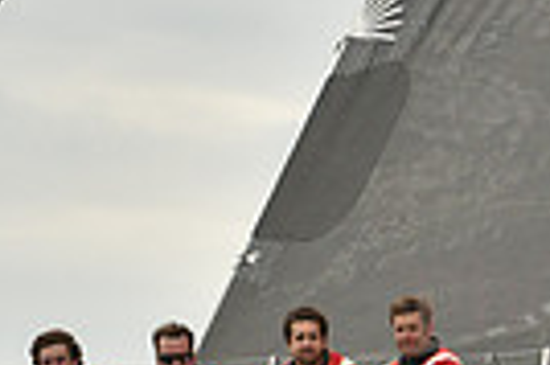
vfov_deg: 4.5
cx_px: 197
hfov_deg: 6.8
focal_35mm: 304
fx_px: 4639
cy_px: 519
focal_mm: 70
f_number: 6.3
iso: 320
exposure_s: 1/1250
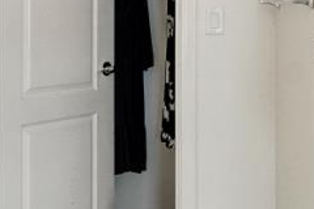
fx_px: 872
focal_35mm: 100
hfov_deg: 17.8
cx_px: 496
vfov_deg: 13.5
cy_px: 1
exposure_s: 1/10
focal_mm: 16
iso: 640
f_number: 7.1
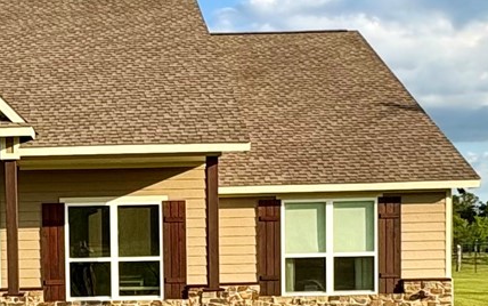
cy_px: 291
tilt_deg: -2.7
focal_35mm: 71
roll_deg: +0.9
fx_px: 945
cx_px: 52
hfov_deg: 27.9
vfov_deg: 18.0
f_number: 2.2
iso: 40
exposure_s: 1/1020
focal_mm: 2.22
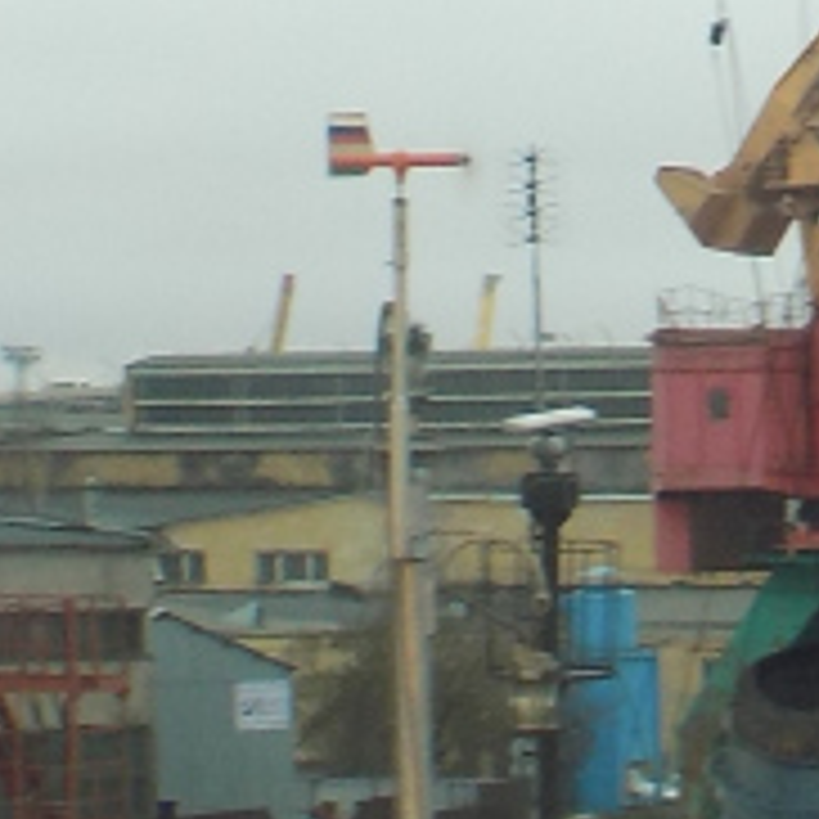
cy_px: 1159
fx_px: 6933
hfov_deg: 6.7
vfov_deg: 6.7
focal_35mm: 259
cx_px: 1210
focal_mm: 7.3
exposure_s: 1/30
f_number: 3.6
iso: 100
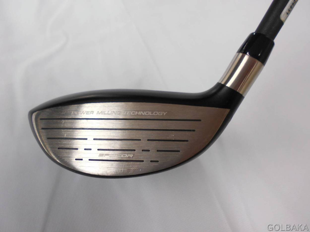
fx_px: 233
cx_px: 155
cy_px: 116
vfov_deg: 53.0
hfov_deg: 67.3
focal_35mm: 26
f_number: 3.2
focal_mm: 4.6
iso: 100
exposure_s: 1/30
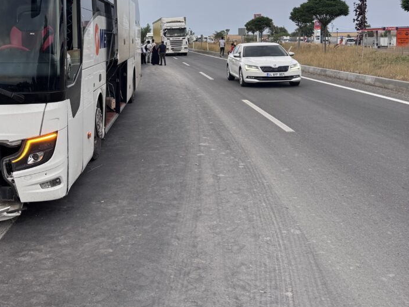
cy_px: 62
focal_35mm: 44
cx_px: 82
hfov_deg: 41.1
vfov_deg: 32.0
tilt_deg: -3.5
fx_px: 520
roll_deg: +0.5
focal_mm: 6.76
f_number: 1.78
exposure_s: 1/296
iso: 80
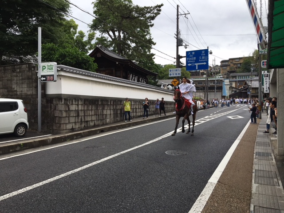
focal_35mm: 29
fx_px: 238
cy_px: 106
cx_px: 142
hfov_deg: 61.7
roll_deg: +0.8
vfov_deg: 48.2
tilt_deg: +0.2
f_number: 2.2
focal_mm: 4.15
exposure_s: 1/1637
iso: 25
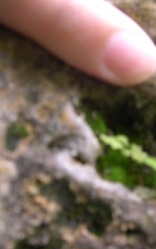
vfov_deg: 37.5
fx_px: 367
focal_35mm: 54
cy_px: 125
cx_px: 129
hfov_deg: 23.6
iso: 100
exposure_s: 1/20.1
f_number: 2.8
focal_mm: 8
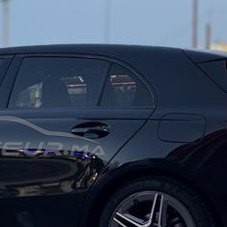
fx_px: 883
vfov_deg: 14.6
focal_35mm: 119
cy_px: 136
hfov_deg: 14.5
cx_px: 19
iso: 200
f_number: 1.78
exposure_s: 1/40
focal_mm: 6.76
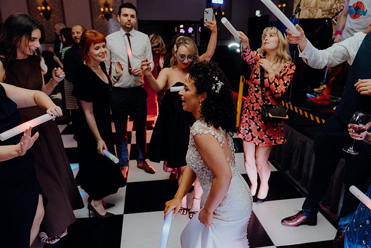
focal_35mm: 28
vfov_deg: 46.4
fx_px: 289
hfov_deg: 65.5
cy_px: 124
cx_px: 186
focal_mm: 28
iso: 2500
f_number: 3.5
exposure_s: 1/160
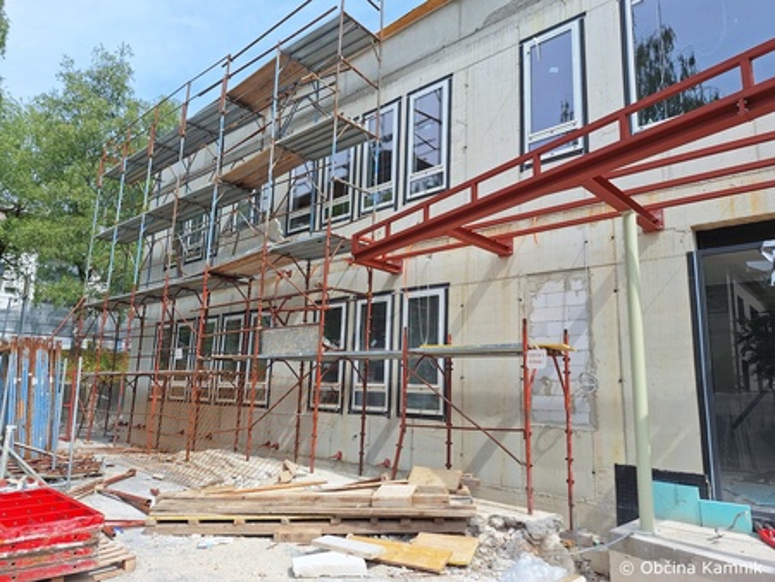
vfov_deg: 58.9
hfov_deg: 73.9
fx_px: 515
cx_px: 388
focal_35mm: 23
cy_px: 291
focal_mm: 5.54
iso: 40
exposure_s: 1/2725
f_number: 1.8
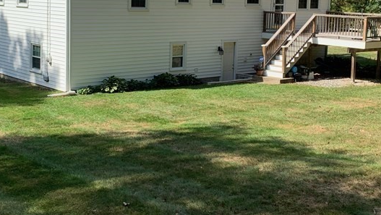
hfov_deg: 37.8
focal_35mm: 55
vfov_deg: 21.7
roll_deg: -3.7
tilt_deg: -5.9
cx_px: 166
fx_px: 556
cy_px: 56
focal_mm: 4.25
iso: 25
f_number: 1.8
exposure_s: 1/1266
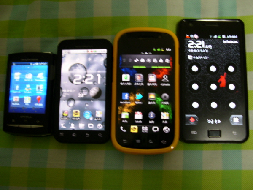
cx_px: 126
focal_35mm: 38
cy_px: 95
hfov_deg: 49.0
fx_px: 278
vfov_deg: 37.7
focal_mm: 8
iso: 107
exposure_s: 1/5.1
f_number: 2.8
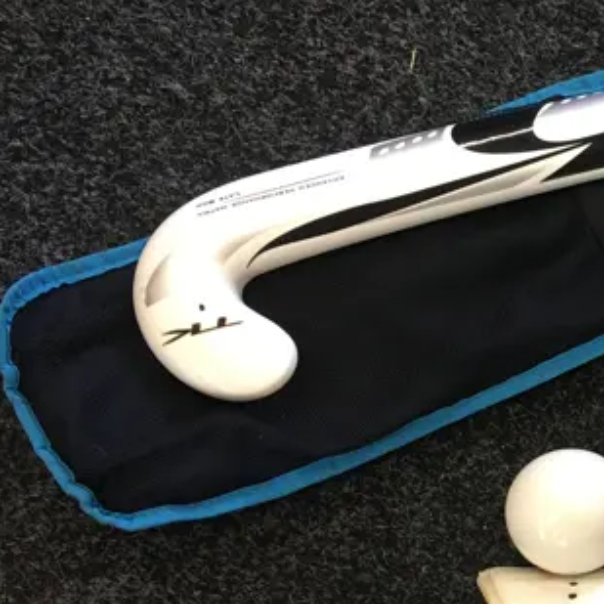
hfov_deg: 17.5
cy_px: 500
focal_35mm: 85
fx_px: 1678
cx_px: 999
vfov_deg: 20.1
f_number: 2.2
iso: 64
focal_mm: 4.15
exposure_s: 1/17
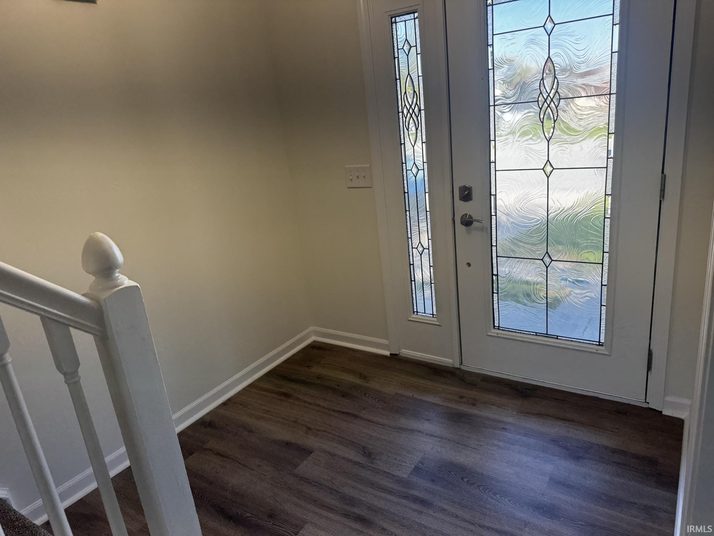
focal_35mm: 24
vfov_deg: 56.8
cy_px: 268
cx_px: 357
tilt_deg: -17.8
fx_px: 495
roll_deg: +6.1
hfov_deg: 71.6
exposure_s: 1/181
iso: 64
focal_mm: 6.76
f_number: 1.78
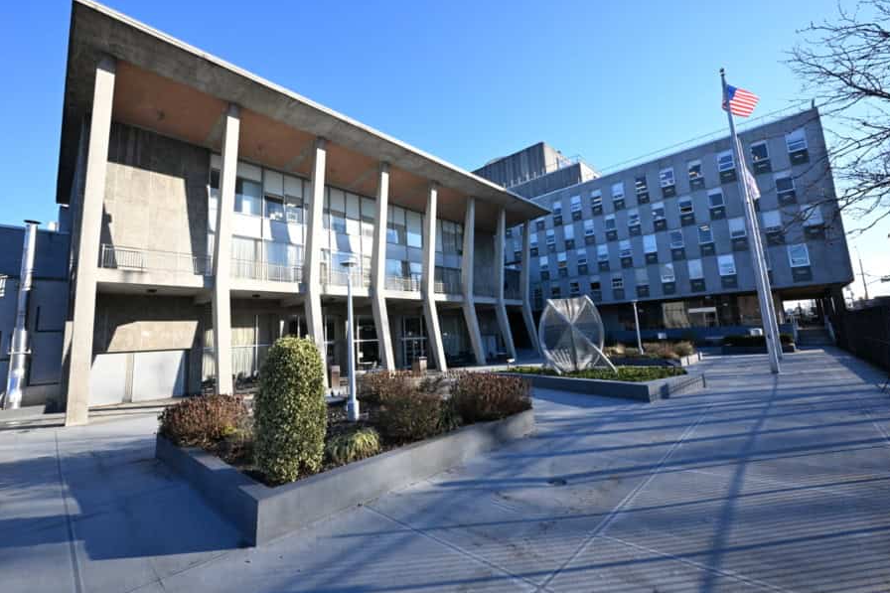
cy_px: 283
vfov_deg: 77.3
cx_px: 427
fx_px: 371
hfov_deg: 100.3
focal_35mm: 15
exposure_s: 1/800
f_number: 14
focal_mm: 14
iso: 3200
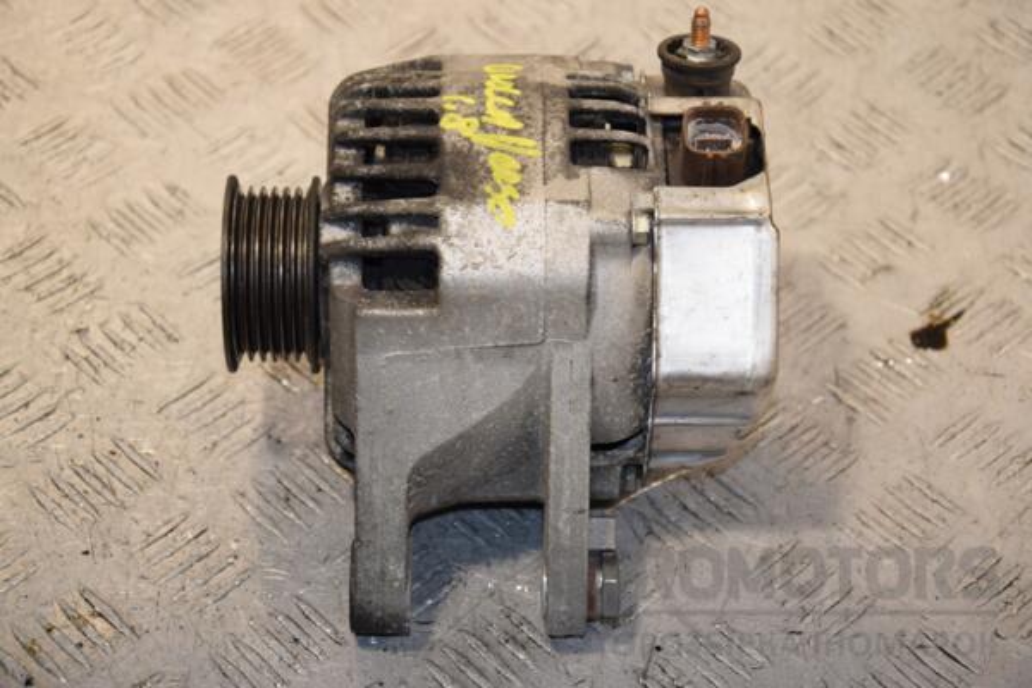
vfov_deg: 14.7
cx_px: 516
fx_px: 2666
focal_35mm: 93
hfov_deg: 21.9
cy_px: 344
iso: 800
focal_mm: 62
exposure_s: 1/200
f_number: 6.3
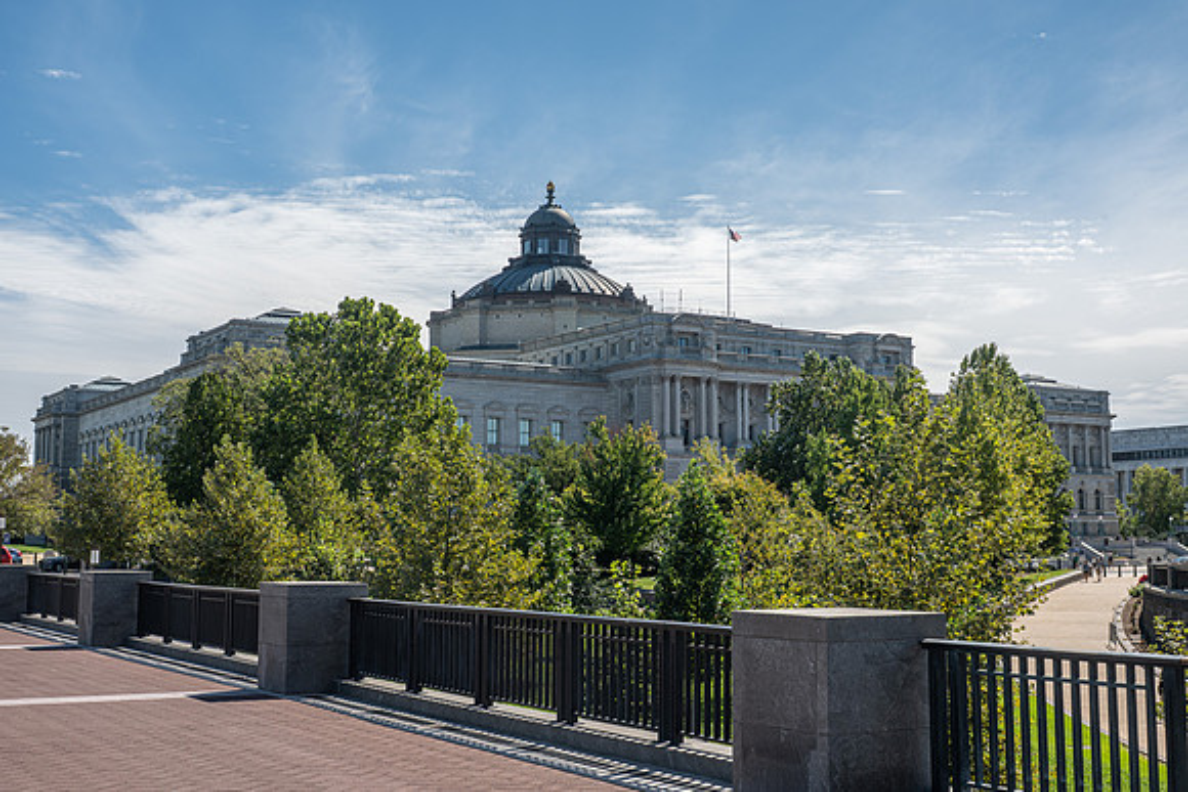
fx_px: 1452
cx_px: 594
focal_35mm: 44
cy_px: 396
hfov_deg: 44.5
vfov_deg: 30.5
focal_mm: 44
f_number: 11
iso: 250
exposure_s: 1/200
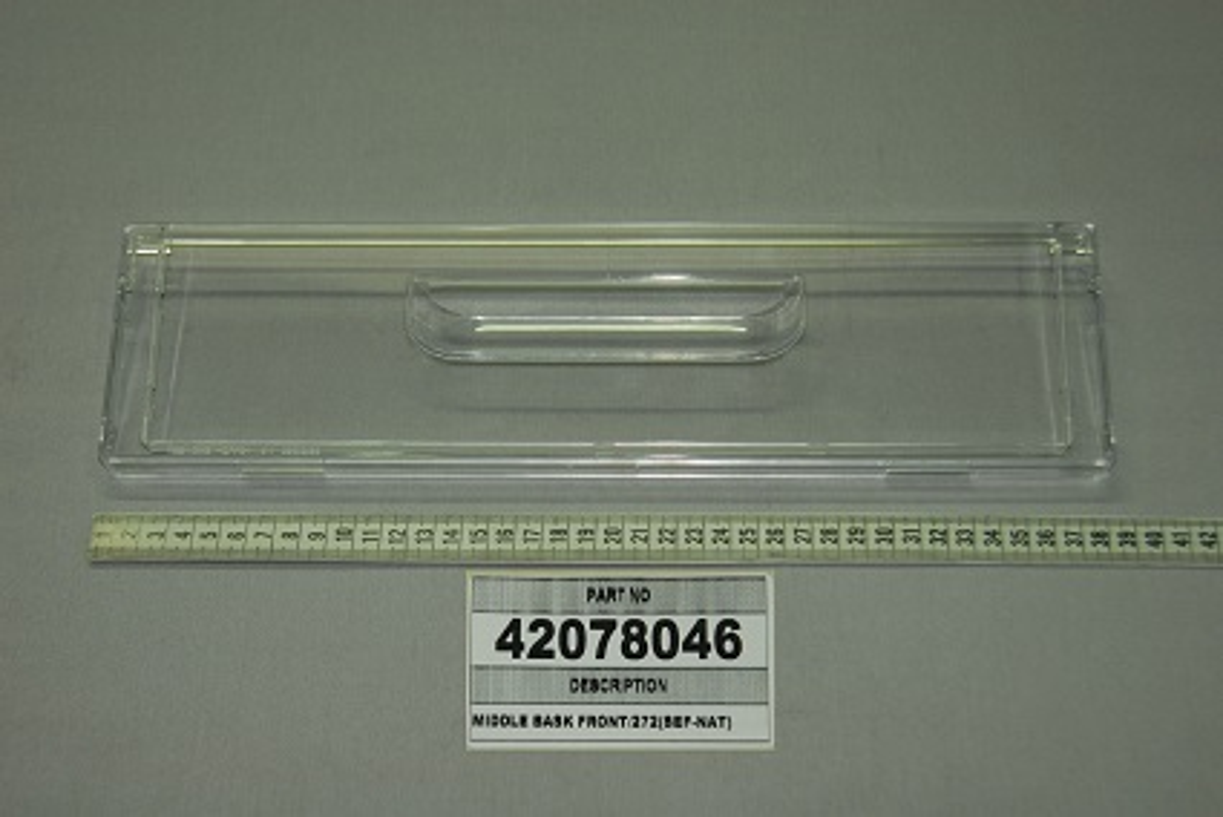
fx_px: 1938
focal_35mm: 57
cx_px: 612
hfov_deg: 35.0
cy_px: 408
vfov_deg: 23.8
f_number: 3.5
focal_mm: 38
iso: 200
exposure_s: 1/80
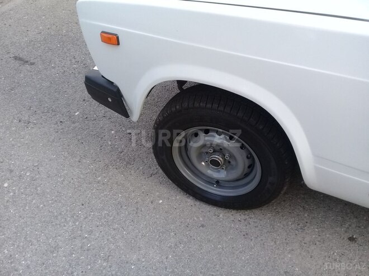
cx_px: 184
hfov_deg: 58.4
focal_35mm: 31
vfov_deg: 45.4
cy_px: 138
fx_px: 330
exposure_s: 1/100
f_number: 2.2
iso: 64
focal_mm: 3.3
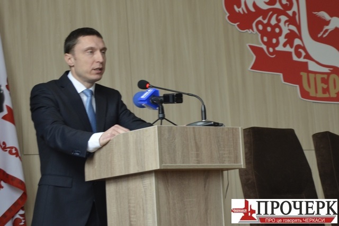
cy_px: 113
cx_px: 170
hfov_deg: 24.6
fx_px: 777
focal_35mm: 82
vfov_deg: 16.6
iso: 800
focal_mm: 55
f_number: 5.6
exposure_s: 1/60
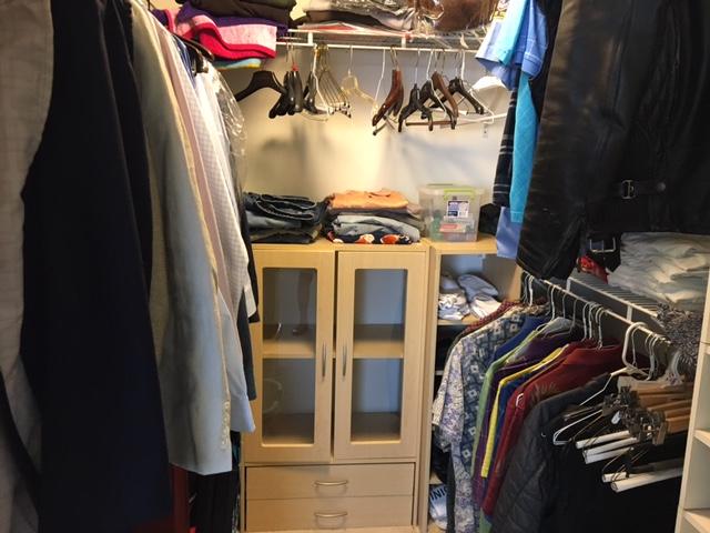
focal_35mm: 29
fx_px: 595
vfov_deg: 48.2
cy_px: 266
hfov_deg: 61.7
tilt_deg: -11.5
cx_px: 355
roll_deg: -0.2
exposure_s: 1/30
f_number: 2.2
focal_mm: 4.15
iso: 160
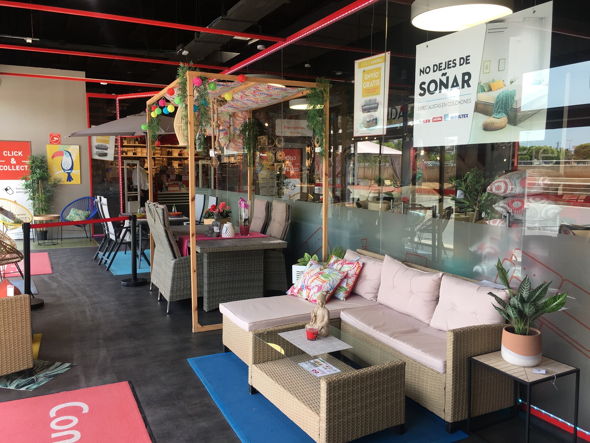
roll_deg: -0.1
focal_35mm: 29
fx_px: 494
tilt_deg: -4.9
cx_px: 295
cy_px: 222
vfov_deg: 48.2
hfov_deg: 61.7
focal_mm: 4.15
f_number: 2.2
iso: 32
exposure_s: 1/100
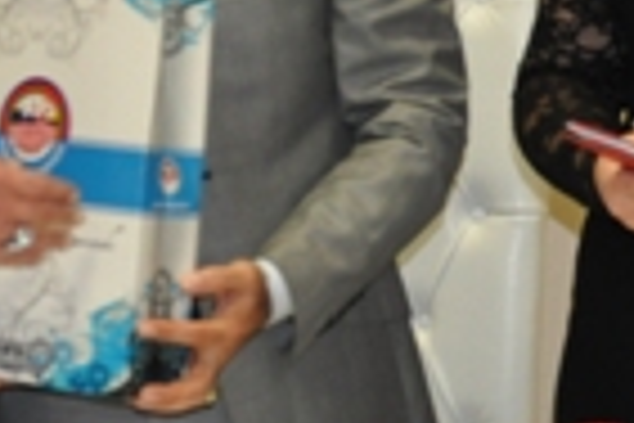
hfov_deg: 12.1
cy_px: 115
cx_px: 198
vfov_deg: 8.1
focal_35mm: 170
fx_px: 2998
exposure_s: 1/100
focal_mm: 25
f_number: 4
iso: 800
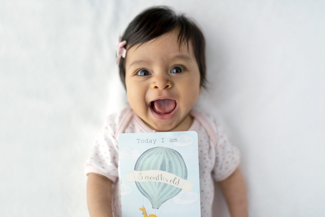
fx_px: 316
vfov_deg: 37.9
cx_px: 162
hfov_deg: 54.4
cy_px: 108
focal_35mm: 35
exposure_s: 1/500
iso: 100
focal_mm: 35
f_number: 1.4
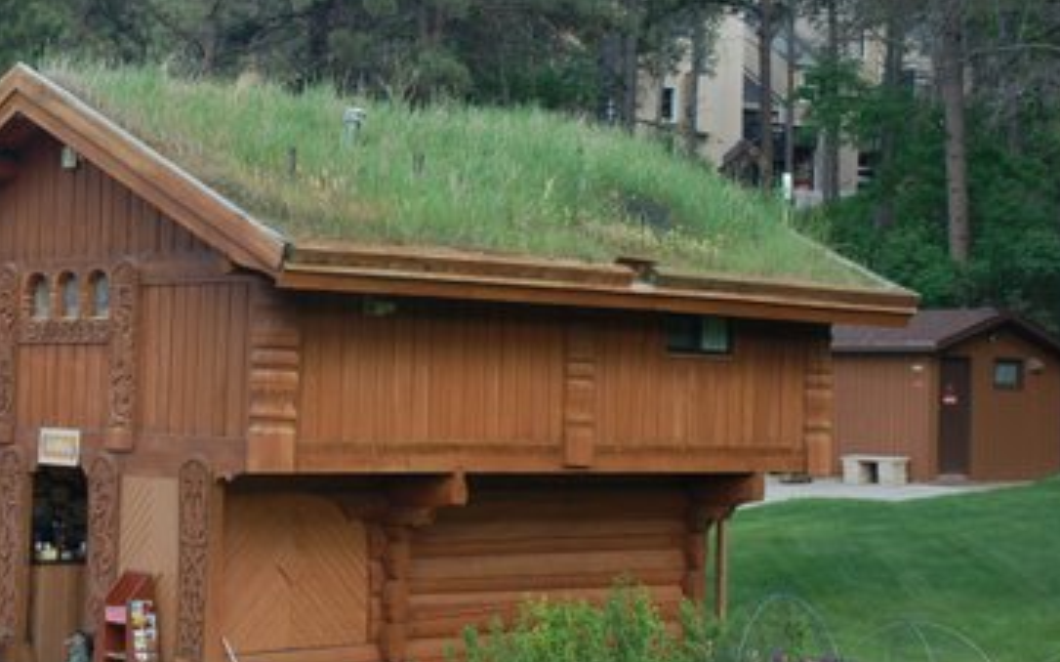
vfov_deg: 17.8
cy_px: 318
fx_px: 2108
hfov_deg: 28.1
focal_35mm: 73
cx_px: 389
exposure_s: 1/125
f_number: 5.6
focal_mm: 36
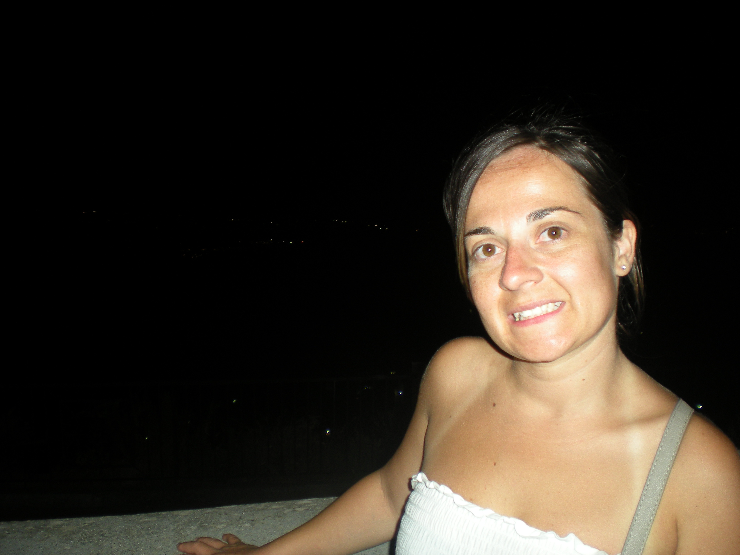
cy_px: 278
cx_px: 370
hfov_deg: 49.0
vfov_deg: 37.7
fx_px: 812
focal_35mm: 38
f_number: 3.1
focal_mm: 6.3
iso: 92
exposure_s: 1/60
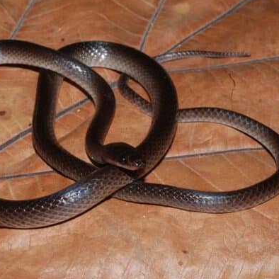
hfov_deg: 17.9
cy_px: 139
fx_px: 885
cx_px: 101
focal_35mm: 97
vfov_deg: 17.9
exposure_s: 1/60
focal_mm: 50
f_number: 13
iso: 100
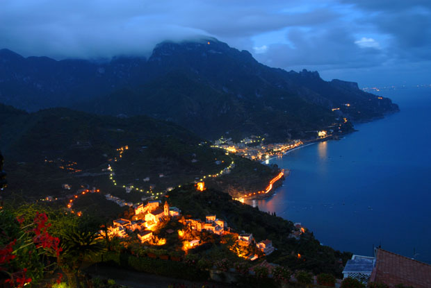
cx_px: 216
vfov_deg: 37.0
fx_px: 432
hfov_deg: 53.1
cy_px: 144
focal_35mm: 36
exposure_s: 14
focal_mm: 24
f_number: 10
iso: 100
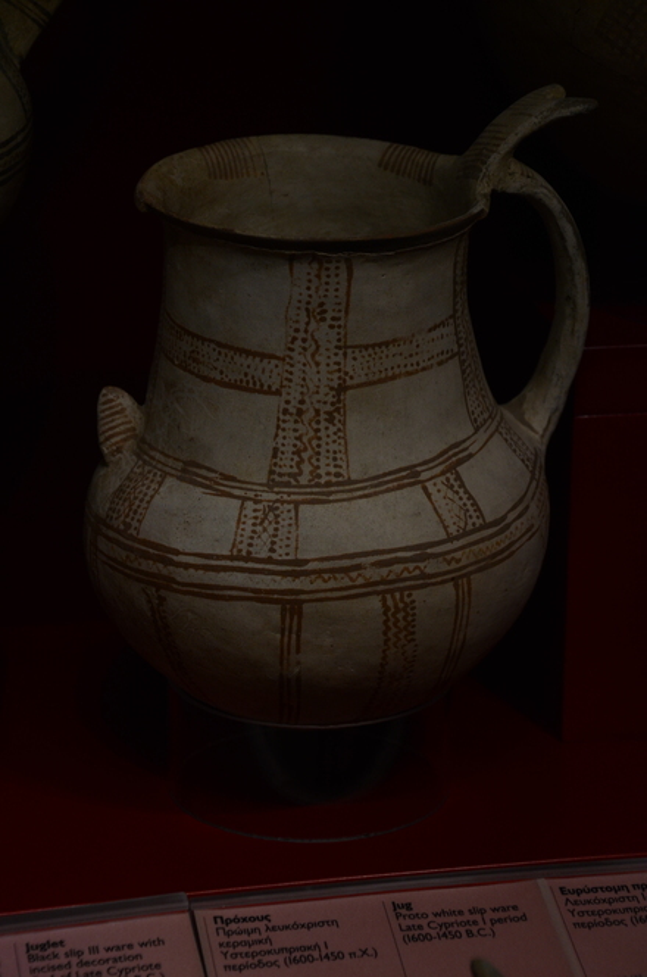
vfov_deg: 19.5
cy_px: 488
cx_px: 324
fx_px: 2842
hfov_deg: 13.0
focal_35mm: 105
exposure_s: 1/200
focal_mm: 70
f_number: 5.3
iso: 1000
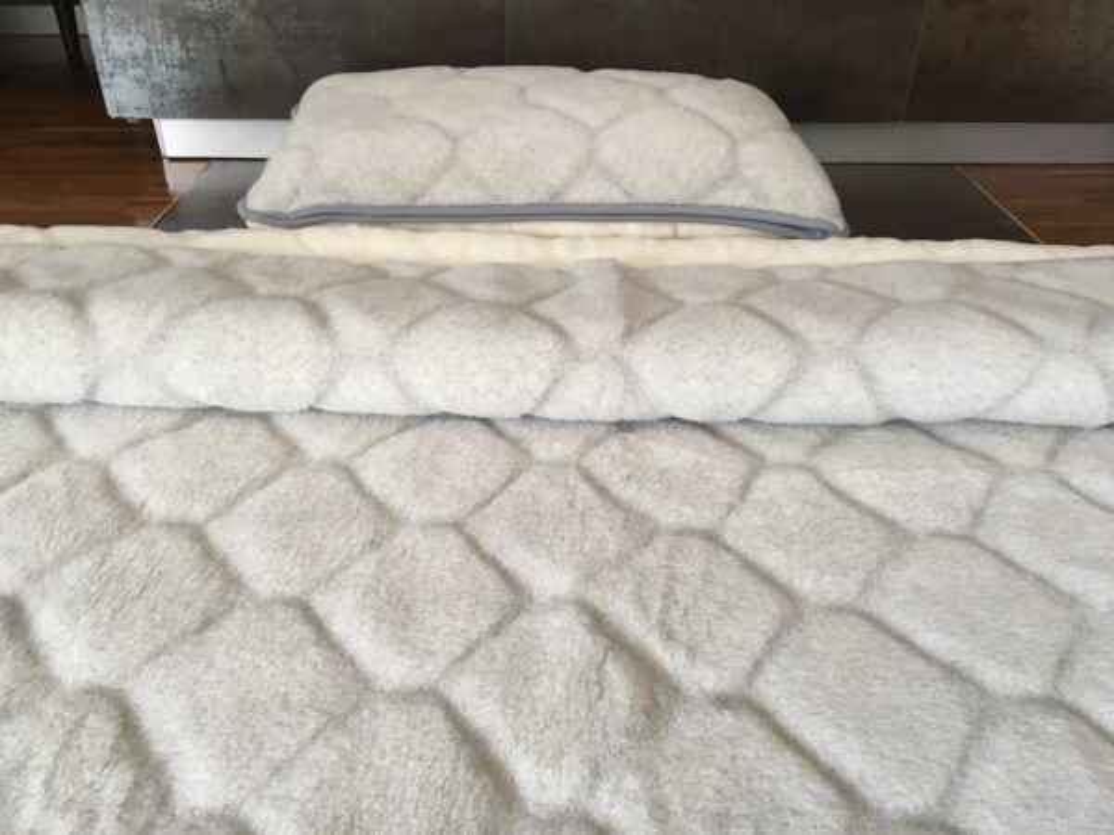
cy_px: 418
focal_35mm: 29
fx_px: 933
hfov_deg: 61.7
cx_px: 557
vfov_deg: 48.2
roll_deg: -0.2
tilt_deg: -34.0
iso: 80
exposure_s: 1/33
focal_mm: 4.15
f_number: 2.2
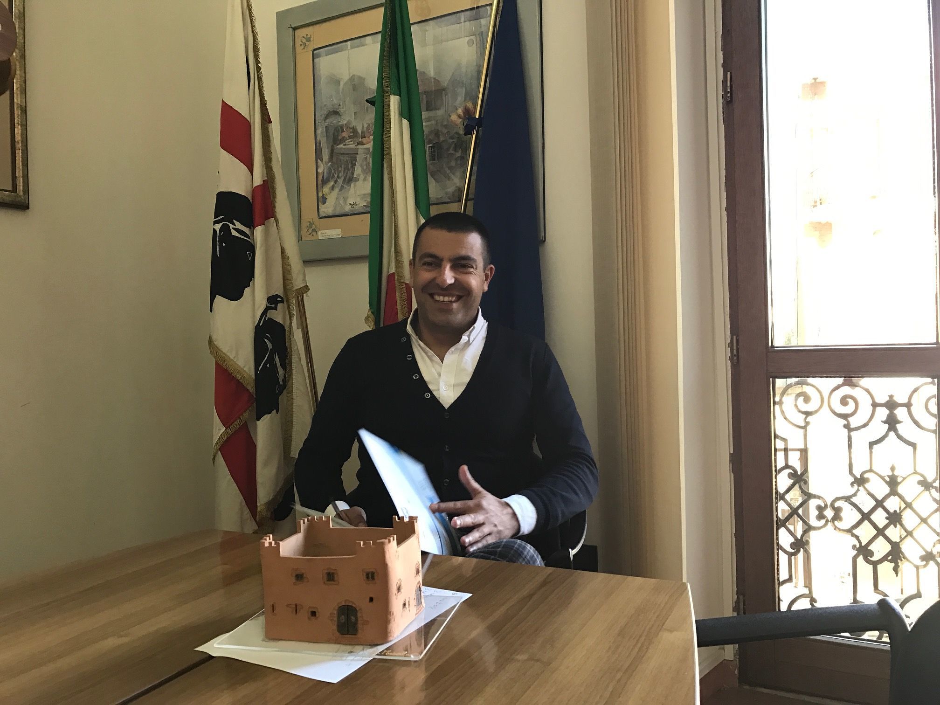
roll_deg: +2.3
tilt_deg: -0.7
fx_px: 760
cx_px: 470
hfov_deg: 63.4
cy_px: 352
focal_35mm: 28
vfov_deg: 49.7
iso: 32
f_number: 1.8
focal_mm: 3.99
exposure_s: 1/20
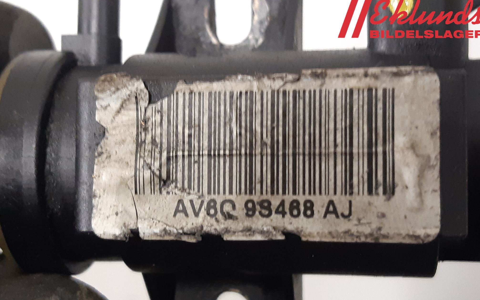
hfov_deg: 66.5
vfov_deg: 44.3
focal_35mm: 28
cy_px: 180
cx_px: 240
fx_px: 366
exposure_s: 1/25
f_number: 1.7
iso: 250
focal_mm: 3.93
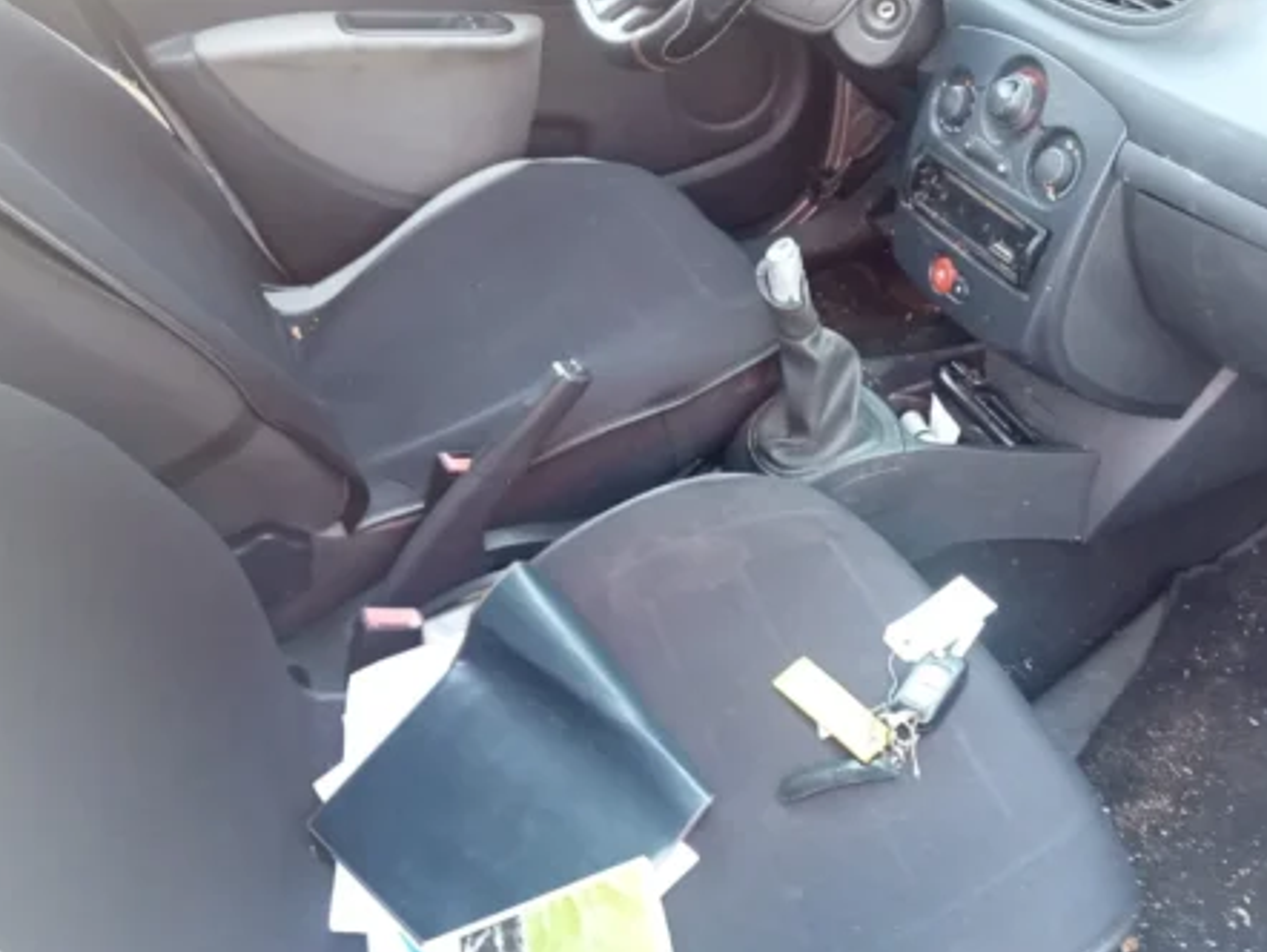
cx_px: 791
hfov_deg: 48.5
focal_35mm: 38
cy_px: 433
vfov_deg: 37.7
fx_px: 1392
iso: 393
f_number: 2.2
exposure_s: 1/33.3
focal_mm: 3.46
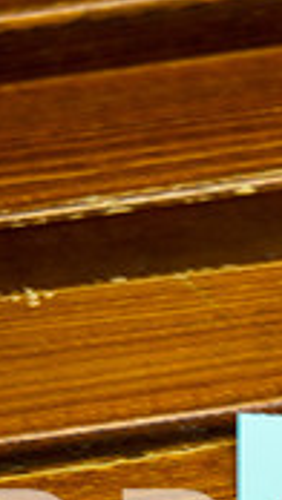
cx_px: 374
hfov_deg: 6.3
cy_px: 566
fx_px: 2523
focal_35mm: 190
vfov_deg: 11.2
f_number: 2.8
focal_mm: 70
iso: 200
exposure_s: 1/8
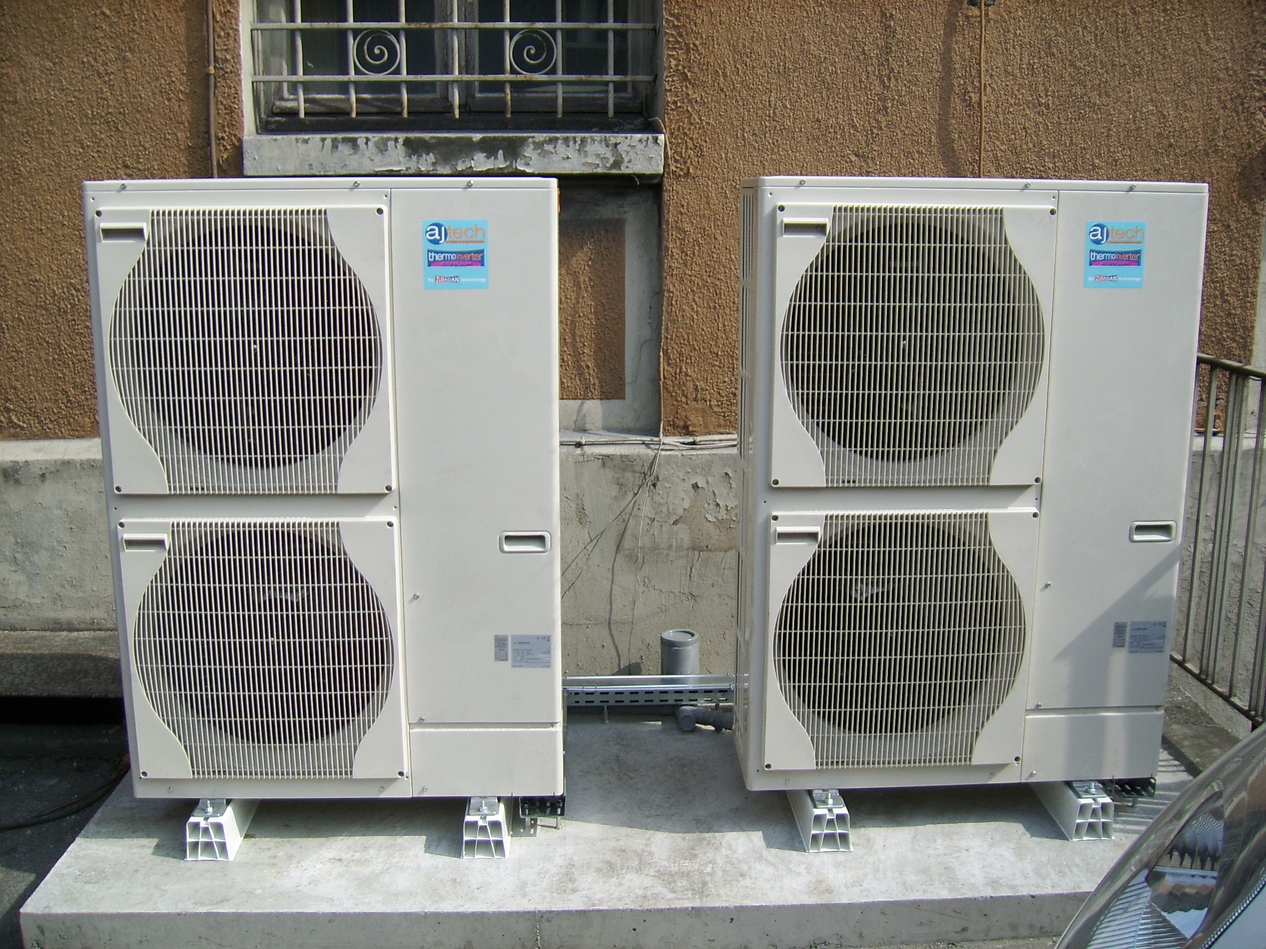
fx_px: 1280
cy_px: 474
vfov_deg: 40.7
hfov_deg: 52.6
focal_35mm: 35
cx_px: 633
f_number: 2.8
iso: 50
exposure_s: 1/706
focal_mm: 5.95
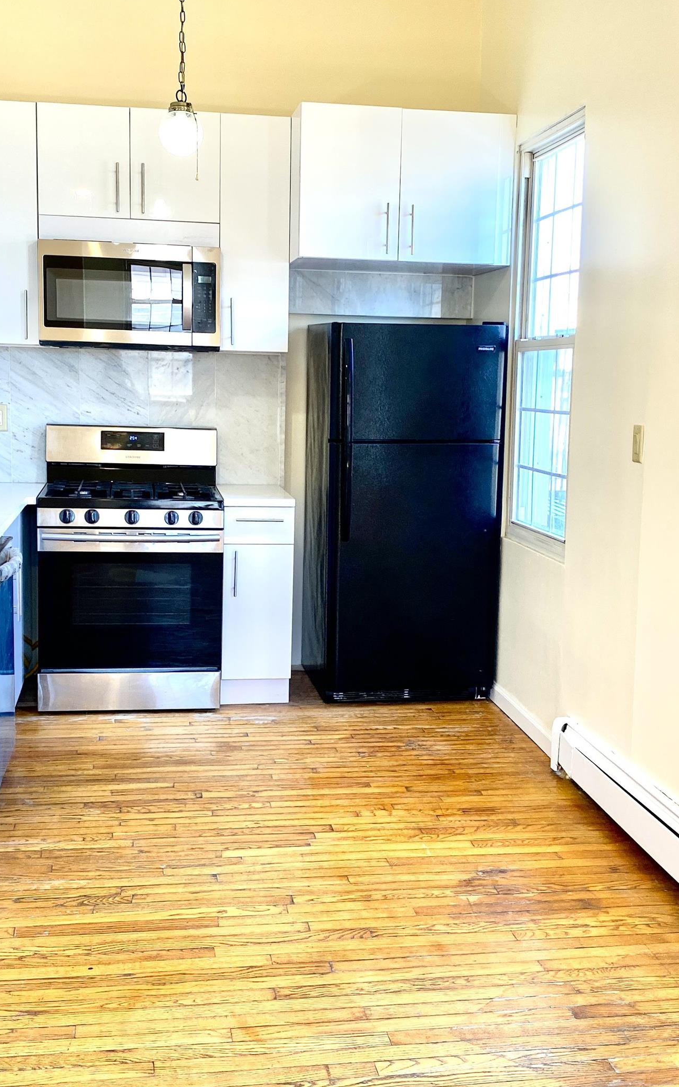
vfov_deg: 48.2
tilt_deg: -7.9
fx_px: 1214
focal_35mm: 41
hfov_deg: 31.3
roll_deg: -1.5
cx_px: 339
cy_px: 557
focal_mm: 4.25
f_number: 1.8
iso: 64
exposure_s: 1/120
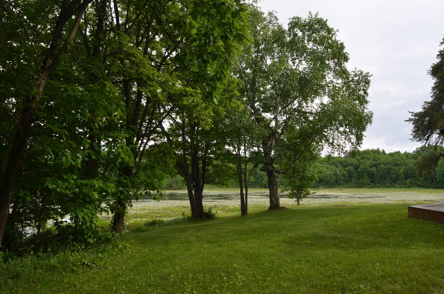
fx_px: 369
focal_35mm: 30
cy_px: 147
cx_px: 222
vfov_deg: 43.4
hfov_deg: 62.0
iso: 200
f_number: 8
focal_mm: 20
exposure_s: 1/200
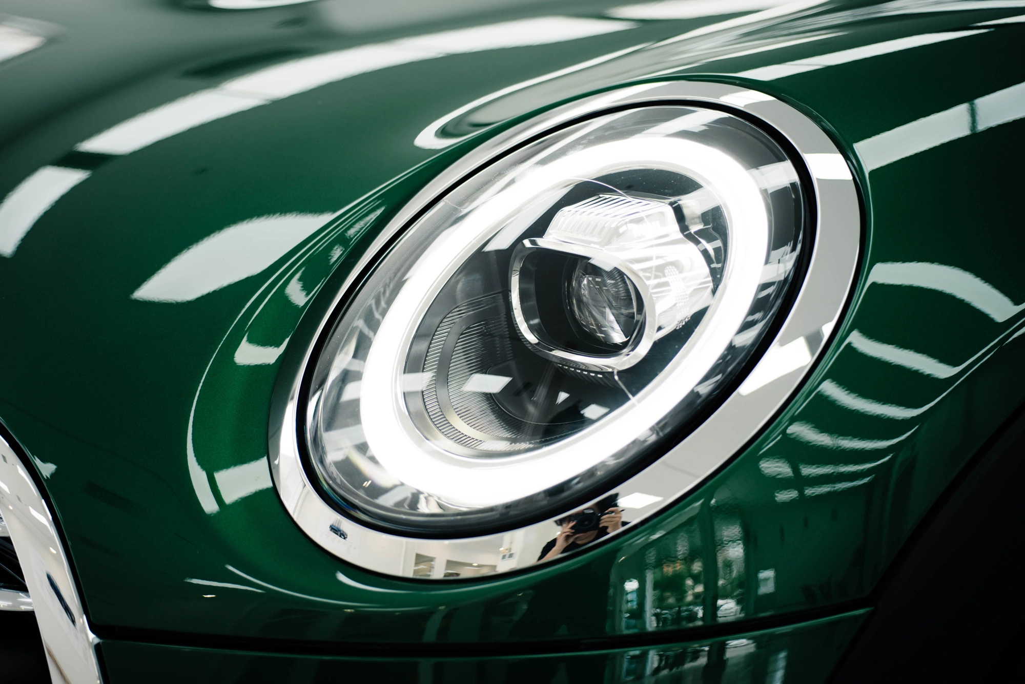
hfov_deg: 33.4
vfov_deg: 22.6
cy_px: 342
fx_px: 1709
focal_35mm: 60
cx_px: 512
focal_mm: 60
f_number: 3.5
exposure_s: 1/100
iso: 100
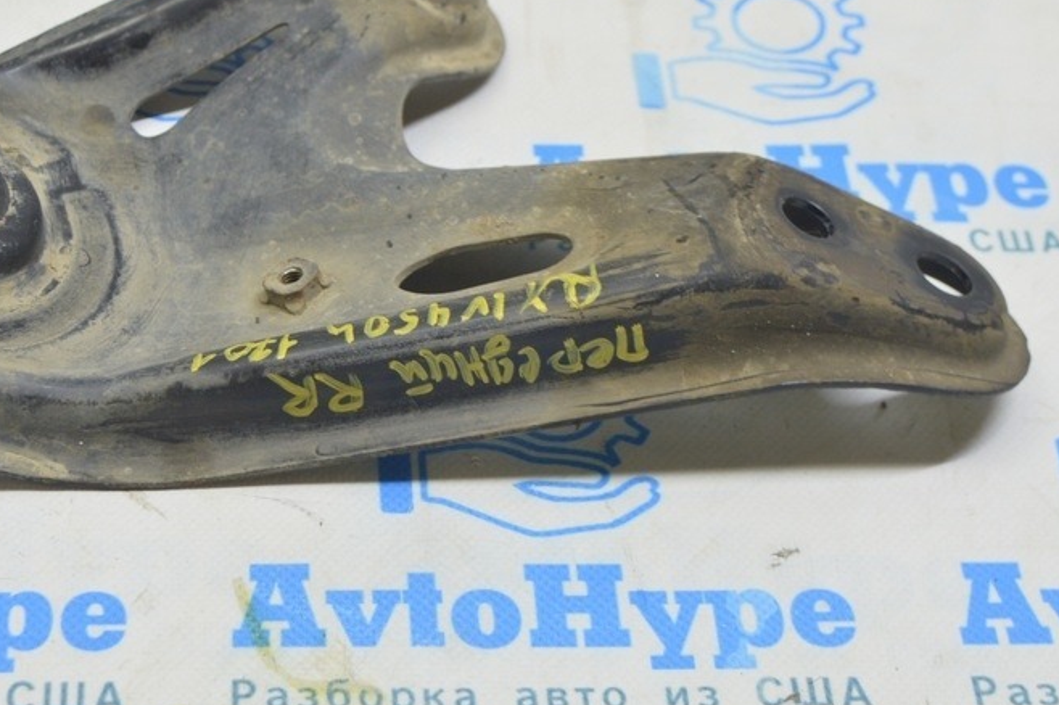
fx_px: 2470
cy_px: 244
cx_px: 343
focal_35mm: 84
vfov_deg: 16.2
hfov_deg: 24.1
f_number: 5.6
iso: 400
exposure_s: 1/20
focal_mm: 36
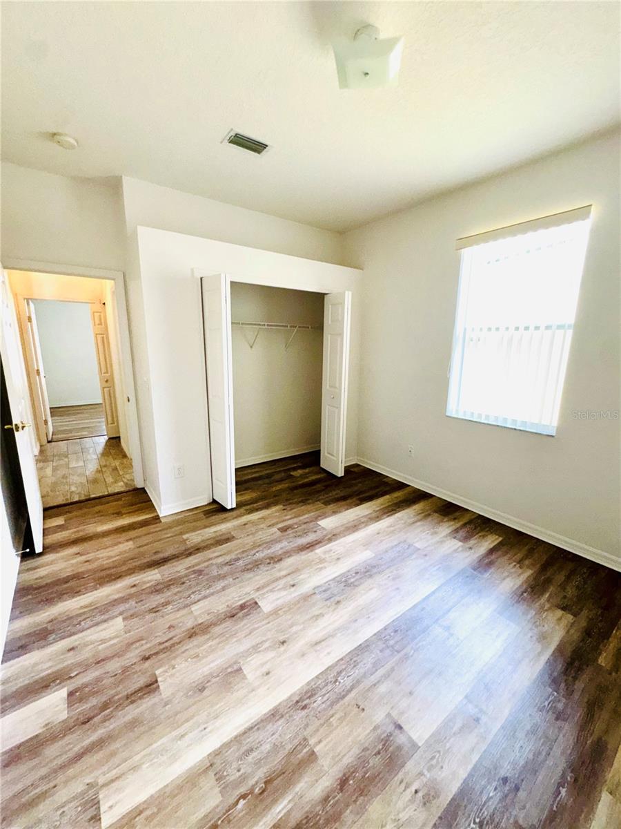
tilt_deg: -13.1
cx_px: 310
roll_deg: -1.0
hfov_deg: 85.7
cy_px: 414
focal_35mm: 14
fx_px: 335
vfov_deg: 102.1
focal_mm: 2.22
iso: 125
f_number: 2.2
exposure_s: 1/120
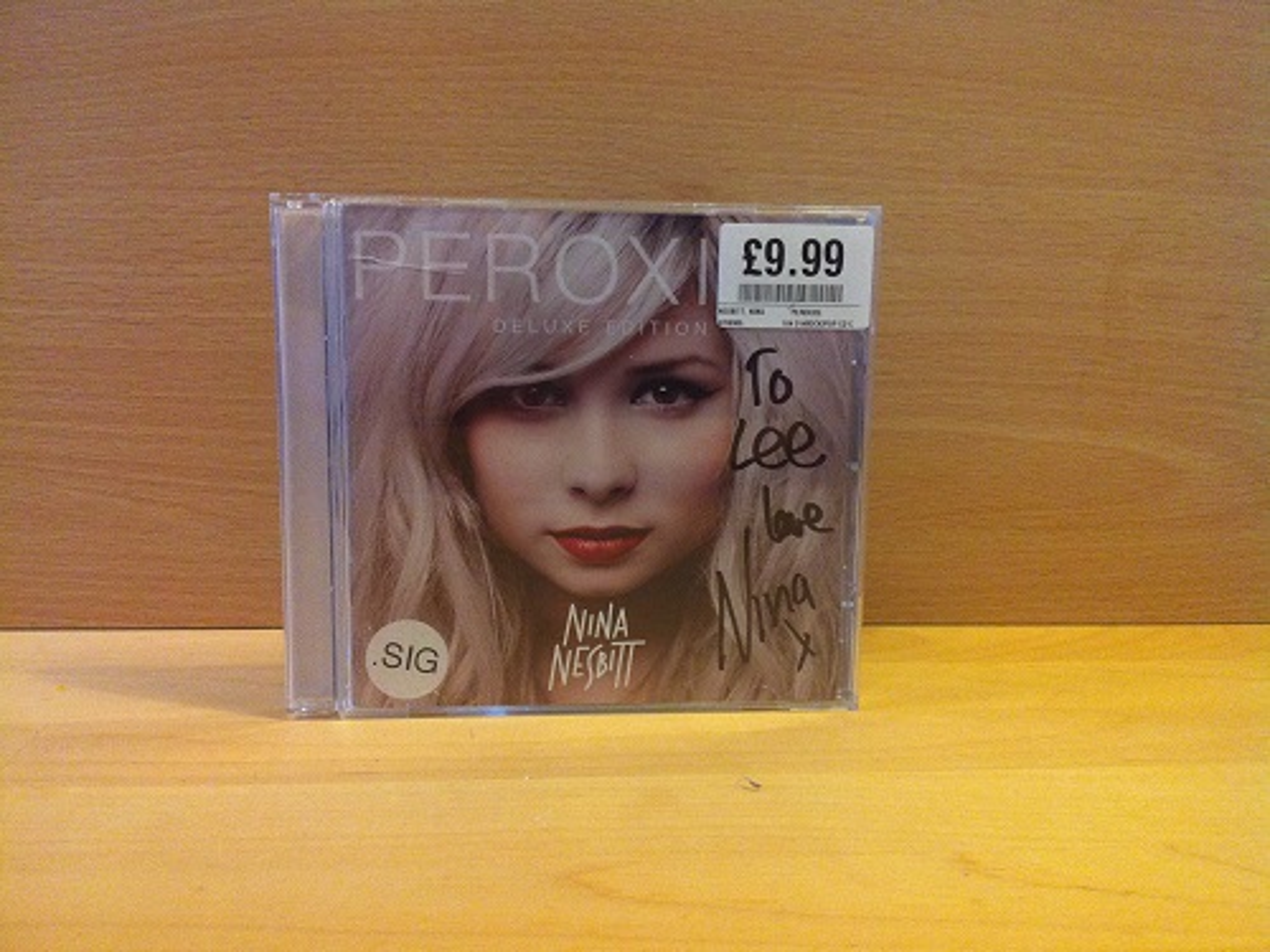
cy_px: 476
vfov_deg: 40.7
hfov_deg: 52.6
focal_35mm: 35
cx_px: 635
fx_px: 1284
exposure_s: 1/15
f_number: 2.8
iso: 250
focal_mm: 3.85
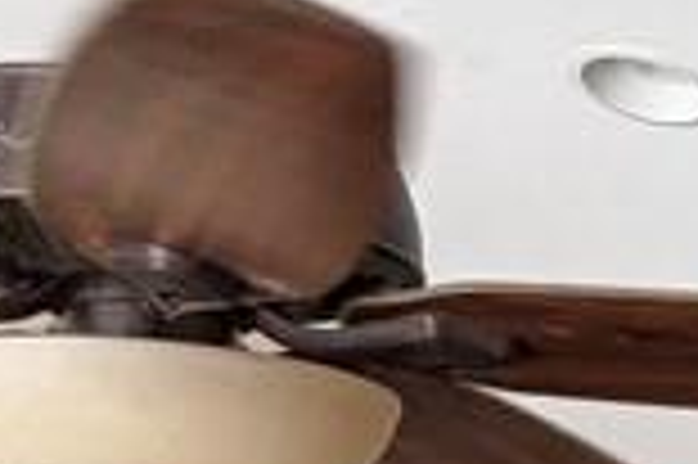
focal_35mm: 179
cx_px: 1698
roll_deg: -0.6
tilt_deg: -2.1
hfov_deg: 10.0
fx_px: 3467
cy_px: 1324
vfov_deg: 7.0
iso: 80
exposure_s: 1/122
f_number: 1.6
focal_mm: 5.96
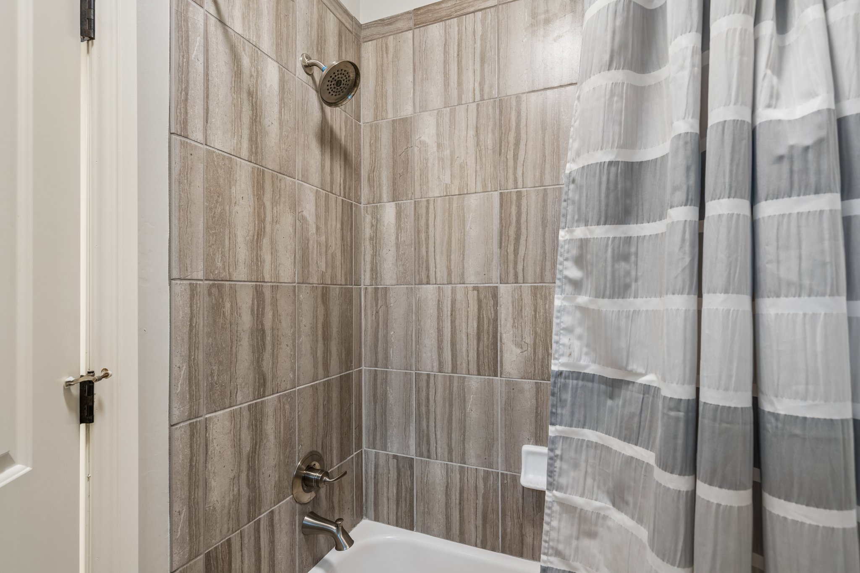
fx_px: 406
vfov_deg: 70.4
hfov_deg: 93.3
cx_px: 430
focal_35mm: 17
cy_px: 286
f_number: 8
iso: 200
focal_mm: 17
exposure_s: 1/6
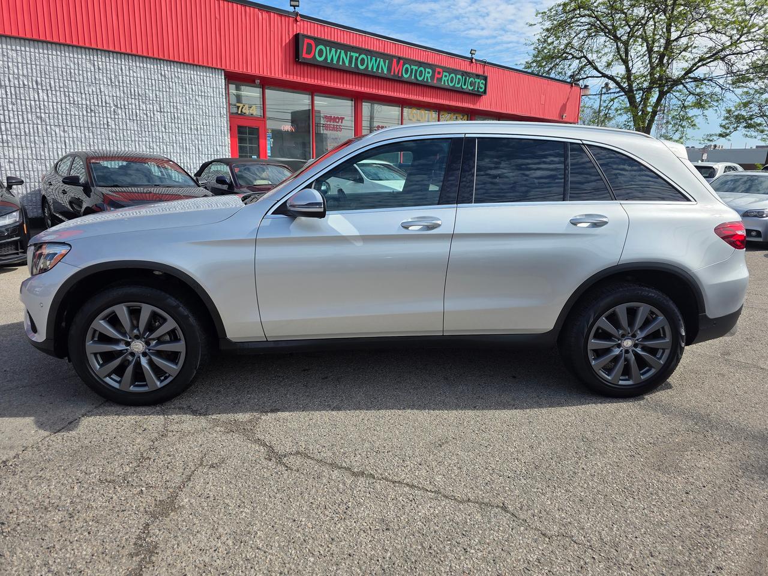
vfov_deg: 58.9
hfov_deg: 73.9
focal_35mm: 23
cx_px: 384
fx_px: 510
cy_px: 288
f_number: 1.7
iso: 80
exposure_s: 1/5778
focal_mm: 6.3
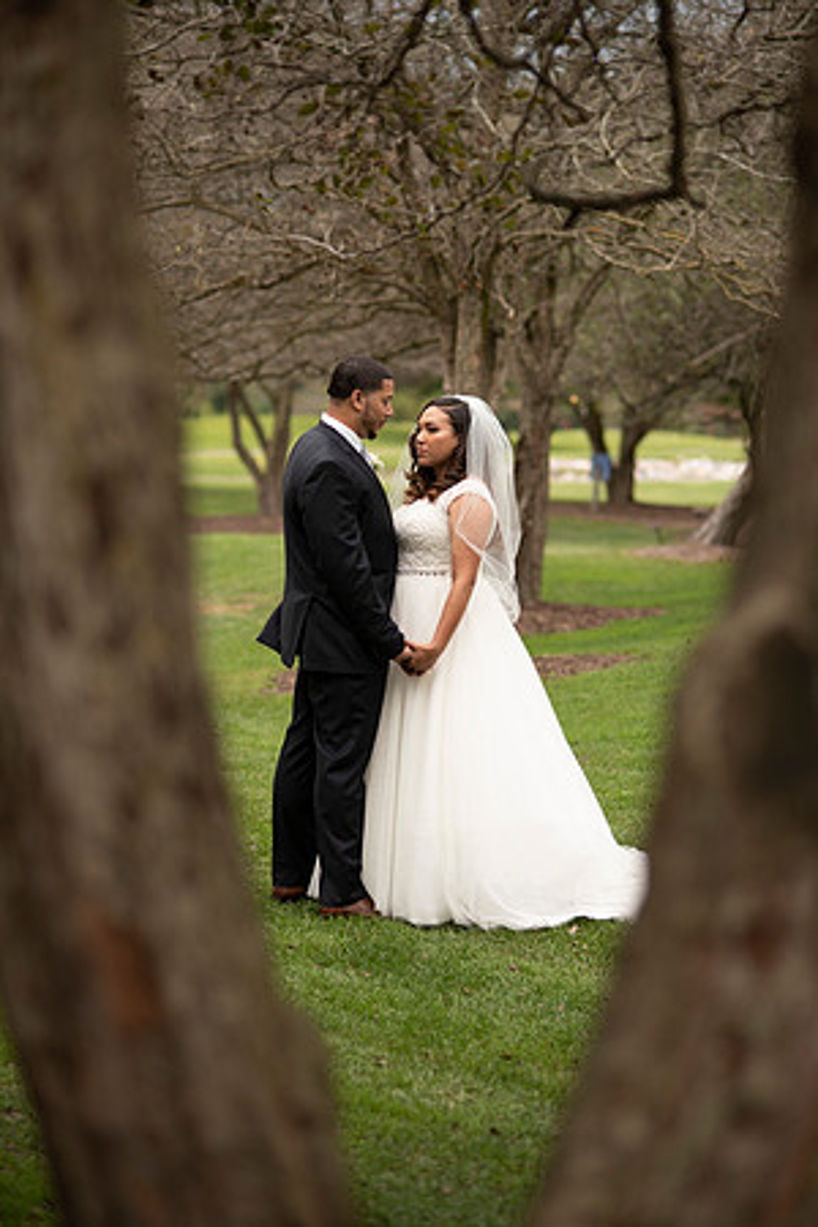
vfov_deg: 23.9
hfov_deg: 16.1
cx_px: 409
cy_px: 614
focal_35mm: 85
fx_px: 2897
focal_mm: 85
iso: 125
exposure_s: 1/400
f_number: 2.2
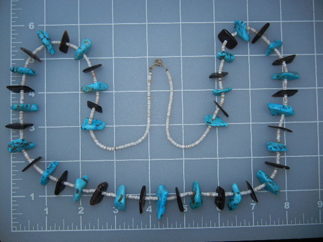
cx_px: 162
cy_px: 121
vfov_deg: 46.8
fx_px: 280
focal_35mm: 30
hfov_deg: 60.0
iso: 202
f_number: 3.5
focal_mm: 5.4
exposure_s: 1/30
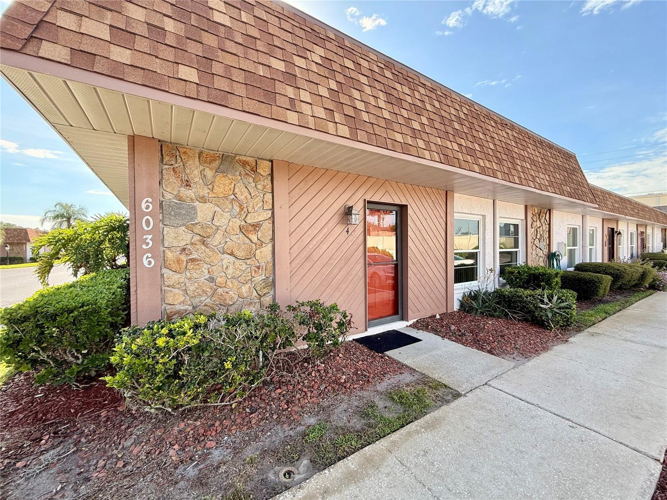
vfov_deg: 85.7
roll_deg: +0.5
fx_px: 270
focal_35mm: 14
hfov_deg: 102.1
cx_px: 334
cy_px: 250
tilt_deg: -0.6
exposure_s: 1/297
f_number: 2.2
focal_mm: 2.22
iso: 50
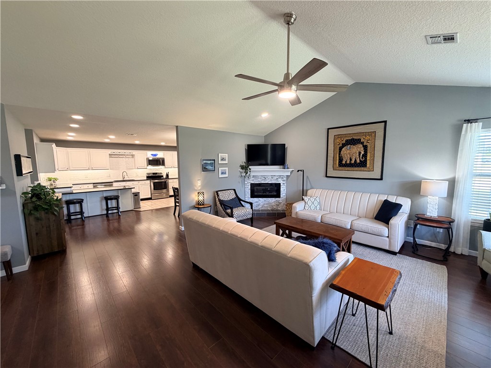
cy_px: 184
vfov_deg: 85.7
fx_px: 199
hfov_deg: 102.1
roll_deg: +1.0
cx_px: 246
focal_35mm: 14
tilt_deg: -6.0
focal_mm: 2.22
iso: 250
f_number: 2.2
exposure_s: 1/60
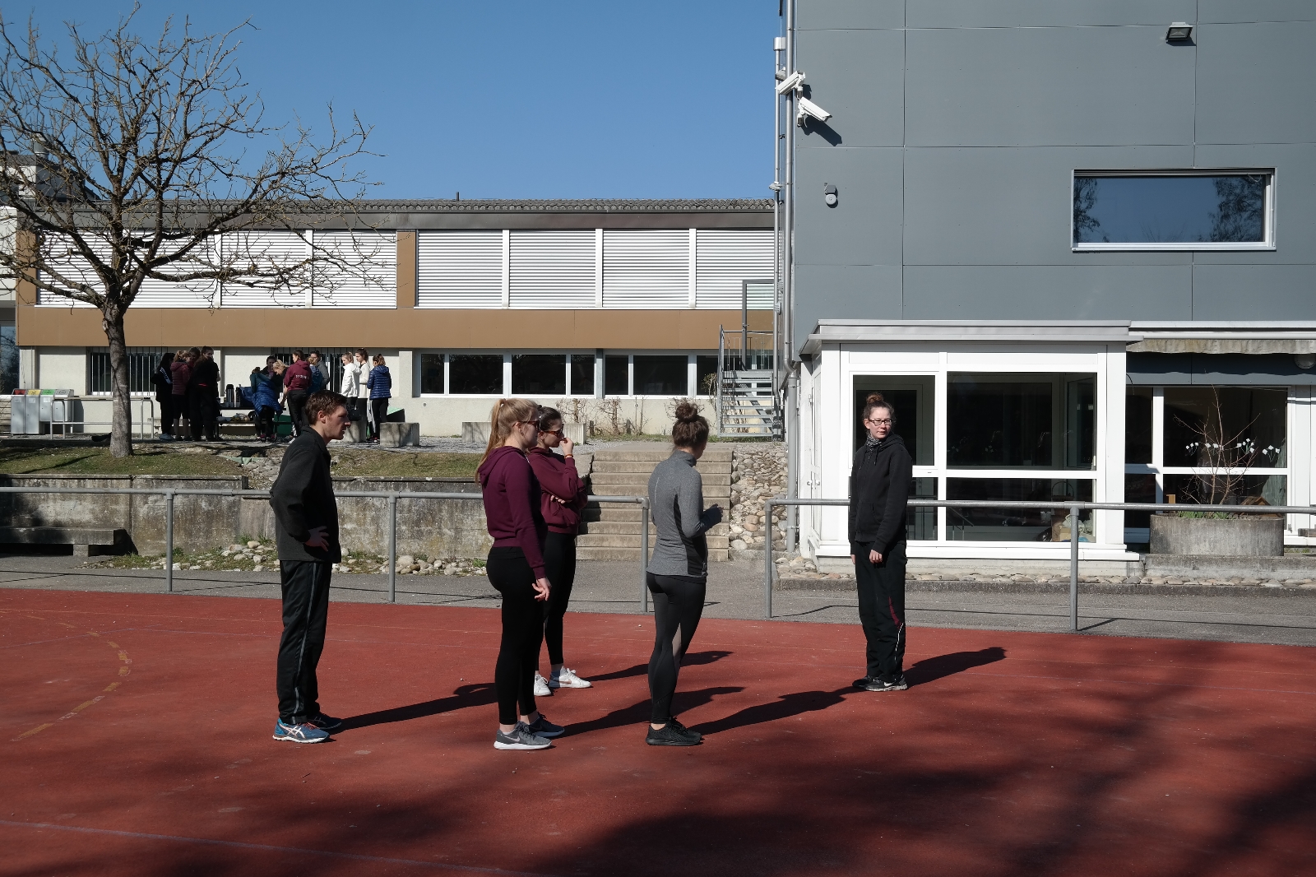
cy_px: 438
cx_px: 658
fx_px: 1608
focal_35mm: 44
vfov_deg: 30.5
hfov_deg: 44.5
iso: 100
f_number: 7.1
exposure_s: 1/400
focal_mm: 29
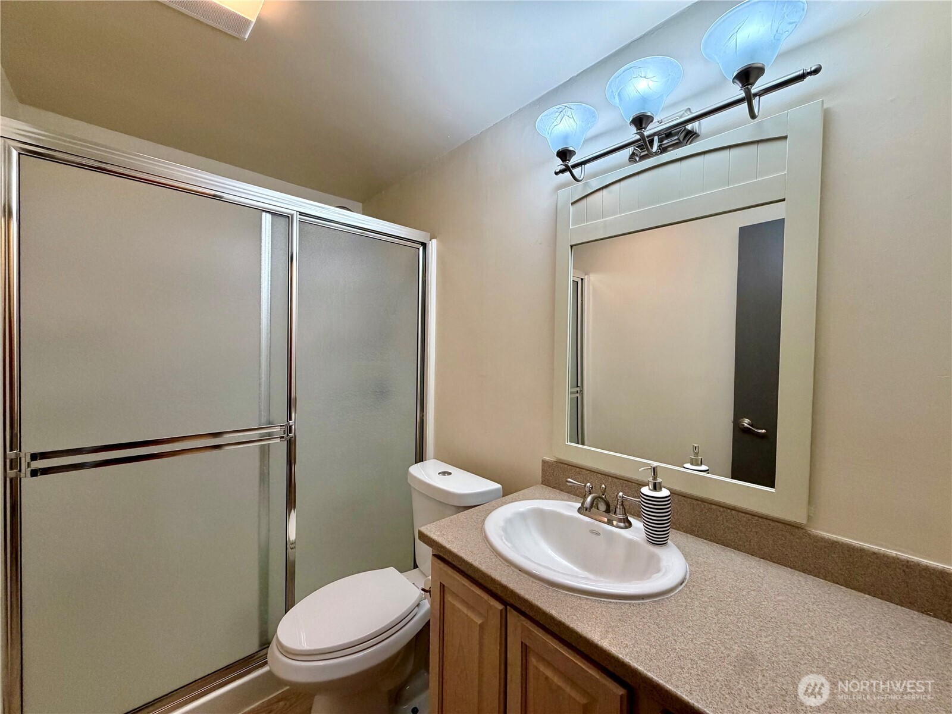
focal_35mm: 14
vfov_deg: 85.7
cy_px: 357
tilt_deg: -1.6
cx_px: 476
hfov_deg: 102.1
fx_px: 385
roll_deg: -0.7
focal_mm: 2.22
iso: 200
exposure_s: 1/120
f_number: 2.2
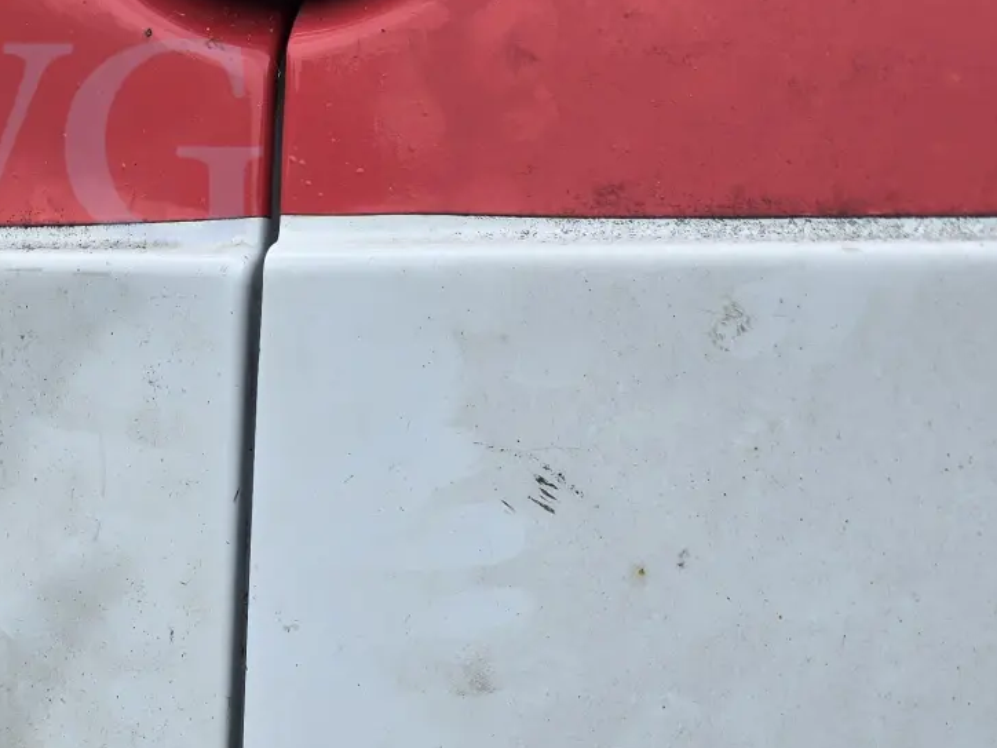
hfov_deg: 30.1
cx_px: 65
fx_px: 1757
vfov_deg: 22.6
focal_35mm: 61
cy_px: 832
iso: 12
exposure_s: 1/499
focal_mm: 6.3
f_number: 1.7
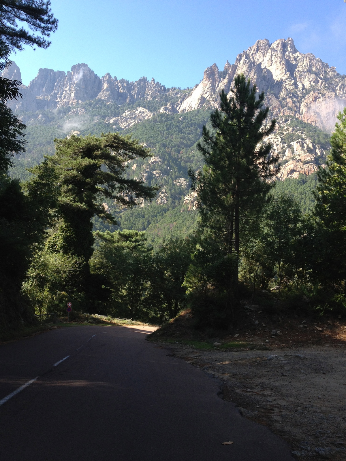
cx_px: 173
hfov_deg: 40.7
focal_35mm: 35
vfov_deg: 52.6
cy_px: 230
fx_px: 466
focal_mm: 4.28
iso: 64
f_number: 2.4
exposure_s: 1/442
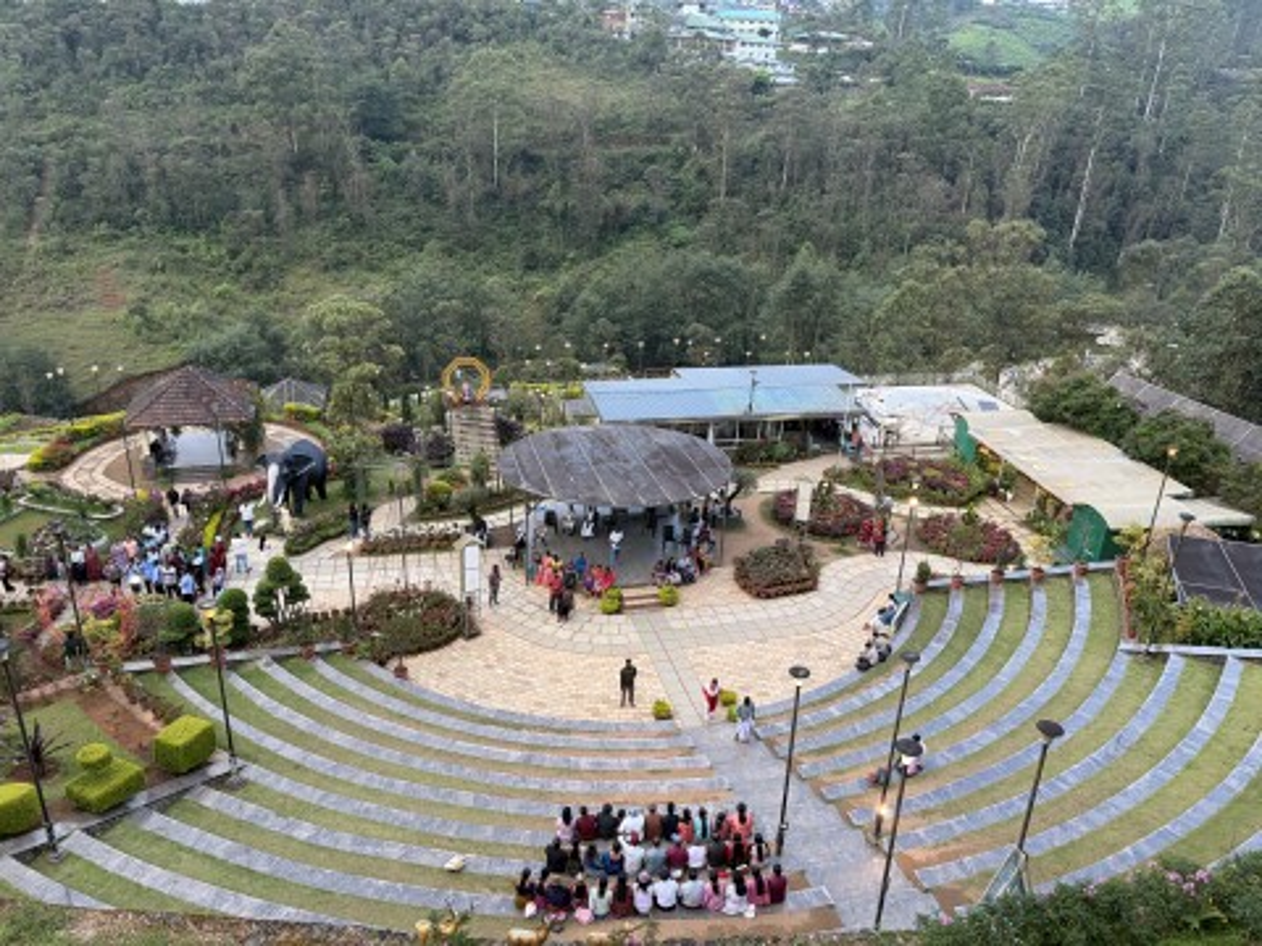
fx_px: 948
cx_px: 631
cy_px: 473
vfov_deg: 53.1
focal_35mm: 26
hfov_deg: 67.3
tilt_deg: -21.9
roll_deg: -3.7
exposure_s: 1/100
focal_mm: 5.96
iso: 64
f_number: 1.6
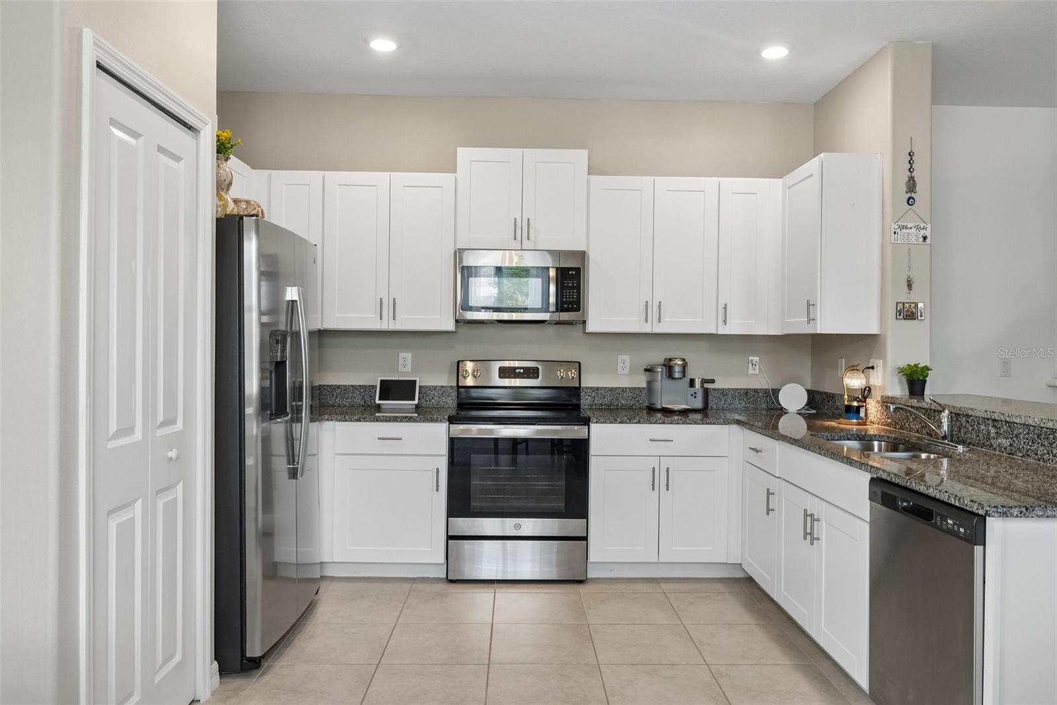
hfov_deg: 71.5
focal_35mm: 25
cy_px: 352
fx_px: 734
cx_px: 528
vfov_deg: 51.3
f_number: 8
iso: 800
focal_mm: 17
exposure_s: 1/60
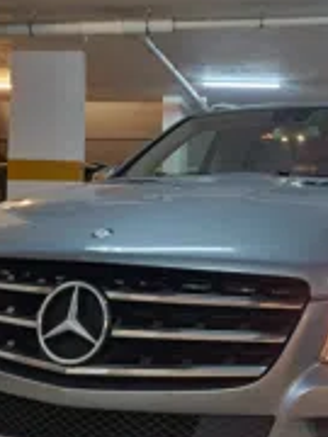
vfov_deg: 37.4
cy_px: 180
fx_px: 644
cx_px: 216
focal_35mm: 51
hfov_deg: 28.4
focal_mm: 5.4
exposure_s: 1/9.99
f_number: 1.8
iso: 100
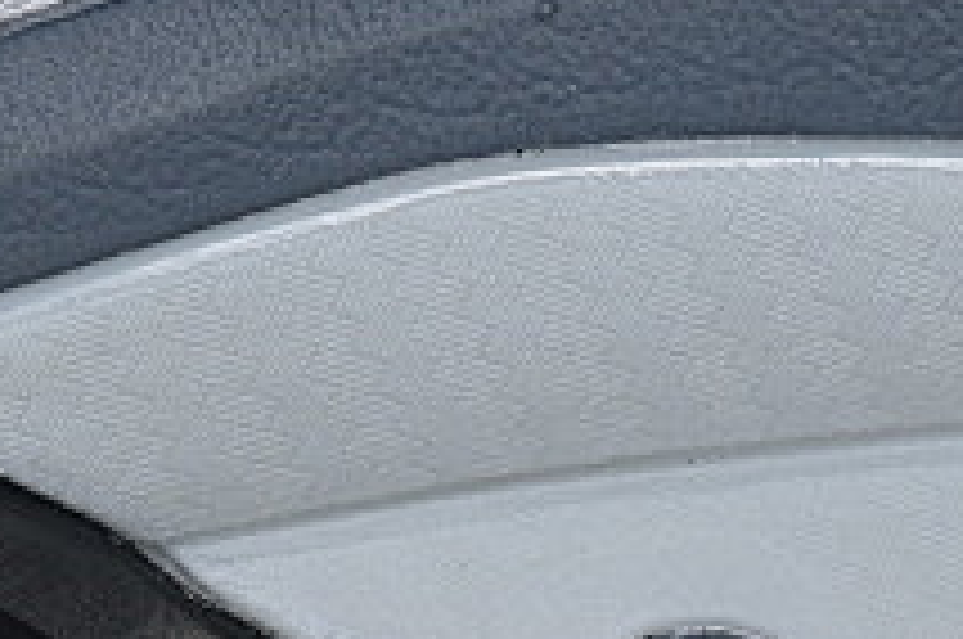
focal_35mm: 379
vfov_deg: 3.6
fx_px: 10123
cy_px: -598
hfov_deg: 5.4
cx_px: -122
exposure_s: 1/80
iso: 160
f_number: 7.1
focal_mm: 50
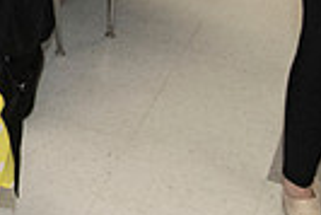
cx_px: -348
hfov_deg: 14.5
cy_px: -136
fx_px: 1009
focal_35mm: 113
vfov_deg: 11.5
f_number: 8
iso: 6400
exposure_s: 1/200
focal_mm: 26
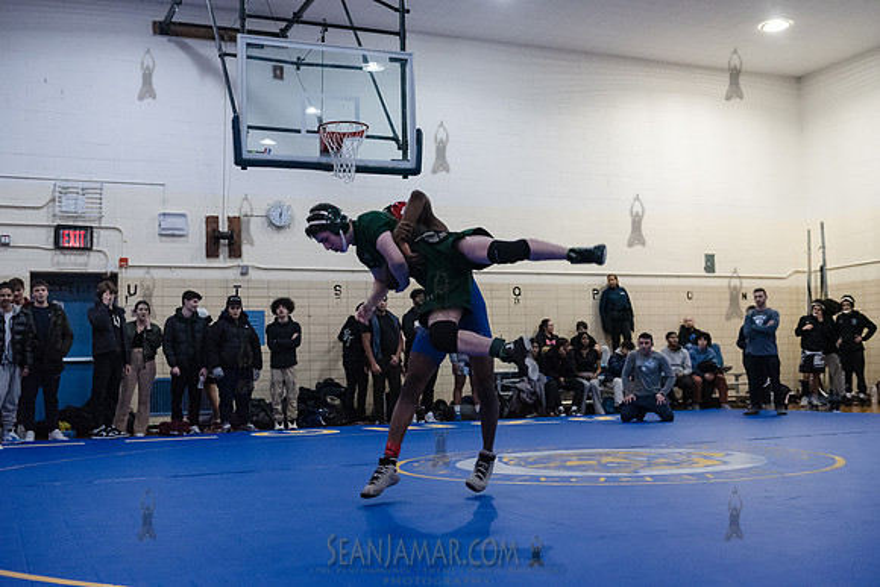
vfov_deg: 33.4
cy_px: 294
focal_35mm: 40
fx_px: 978
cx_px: 440
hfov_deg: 48.4
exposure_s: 1/400
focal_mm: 40
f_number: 3.2
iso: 8000
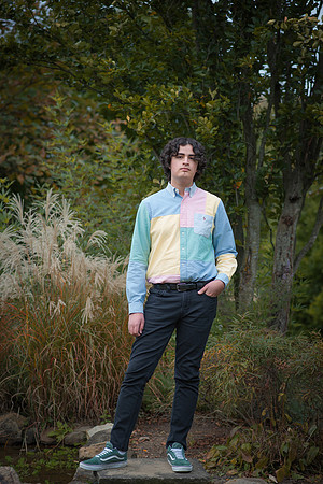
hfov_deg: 16.1
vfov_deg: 23.9
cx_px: 162
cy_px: 242
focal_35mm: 85
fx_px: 1144
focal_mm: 85
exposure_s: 1/200
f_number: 2.8
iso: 140
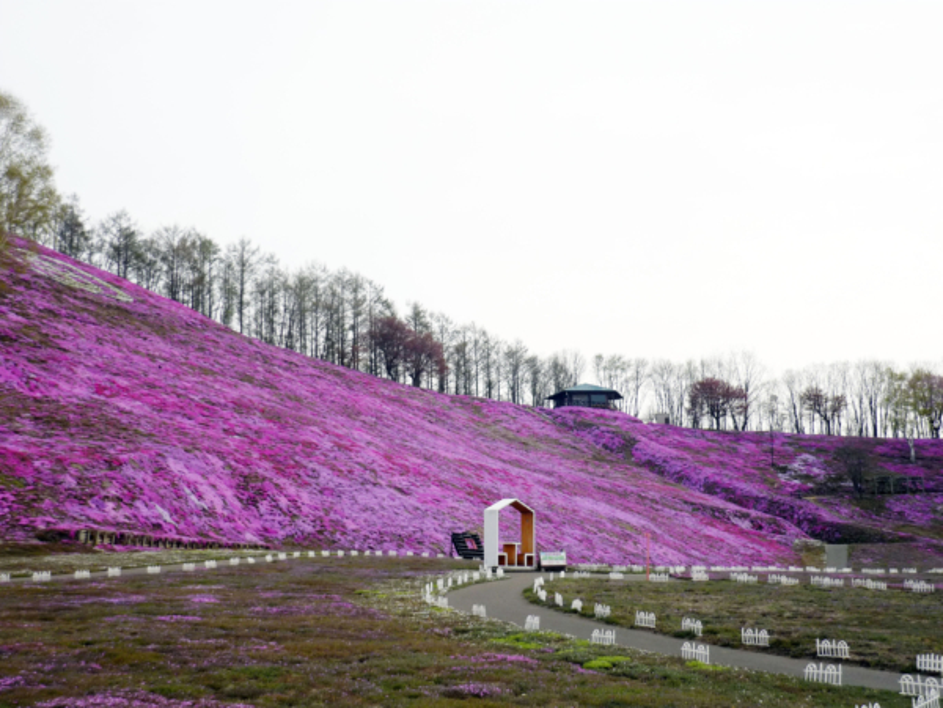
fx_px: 1199
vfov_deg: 32.9
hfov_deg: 42.9
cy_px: 354
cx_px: 472
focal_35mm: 44
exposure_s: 1/125
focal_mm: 7.2
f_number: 9
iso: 100
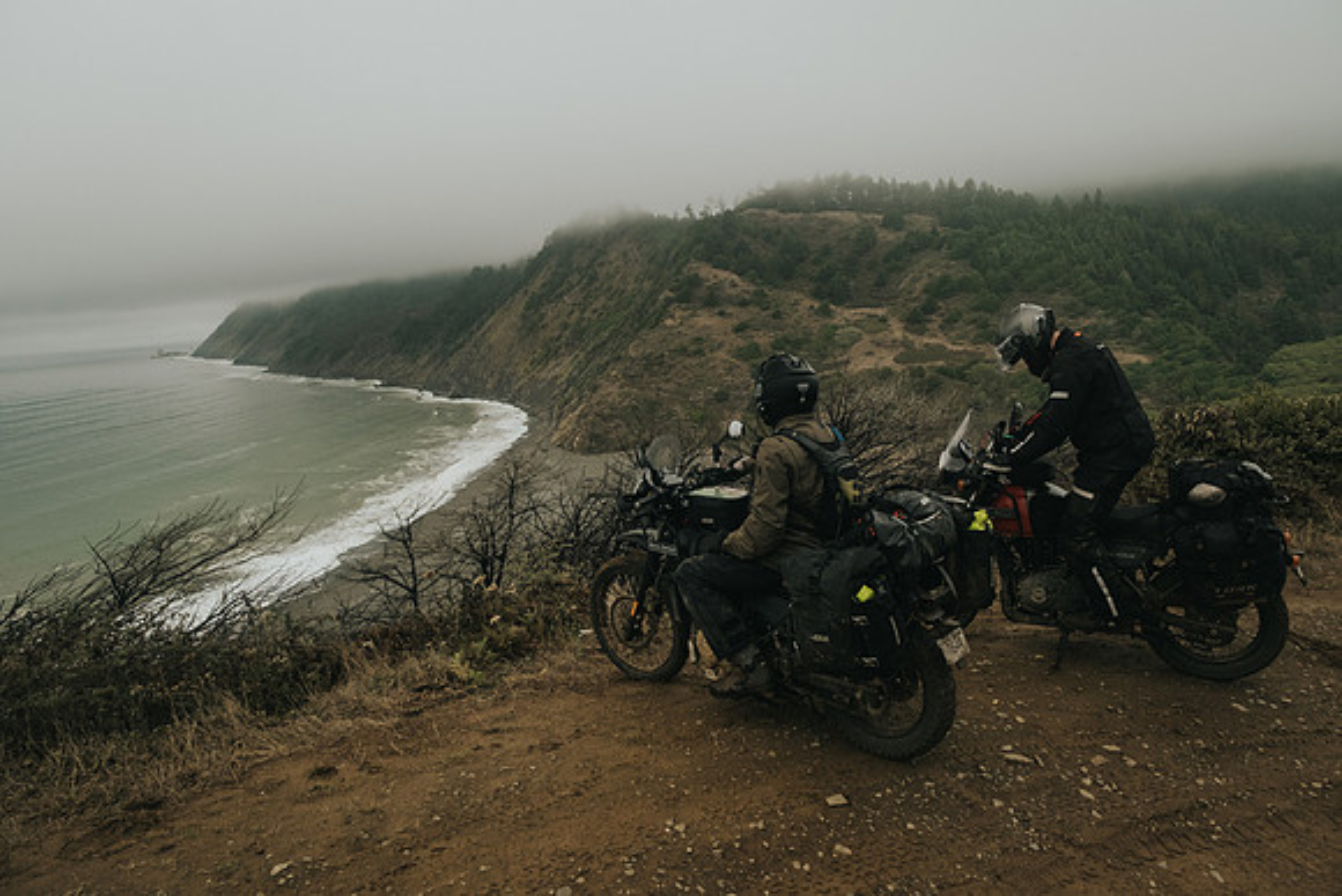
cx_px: 671
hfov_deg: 73.7
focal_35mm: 24
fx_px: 895
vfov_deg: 53.2
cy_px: 448
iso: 800
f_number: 5.6
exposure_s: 1/1250
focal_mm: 16
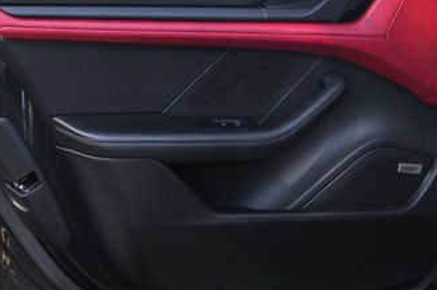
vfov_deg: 15.9
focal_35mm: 85
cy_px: 34
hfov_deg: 23.8
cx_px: 301
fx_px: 1031
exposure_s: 1/40
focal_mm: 24
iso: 640
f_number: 8
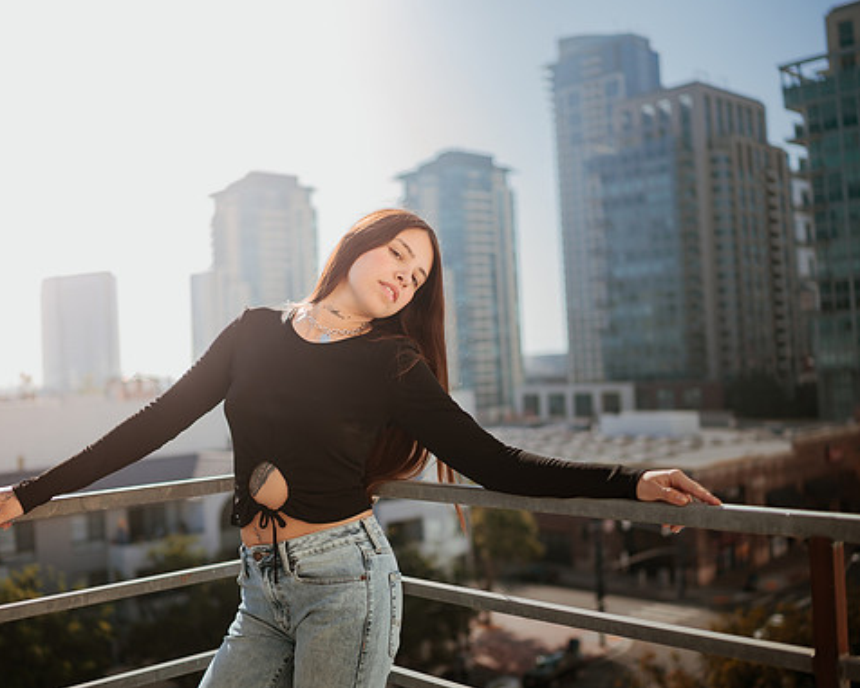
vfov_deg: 37.3
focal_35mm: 40
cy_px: 342
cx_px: 341
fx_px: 1018
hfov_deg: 45.5
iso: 50
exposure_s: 1/4000
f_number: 1.8
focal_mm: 35
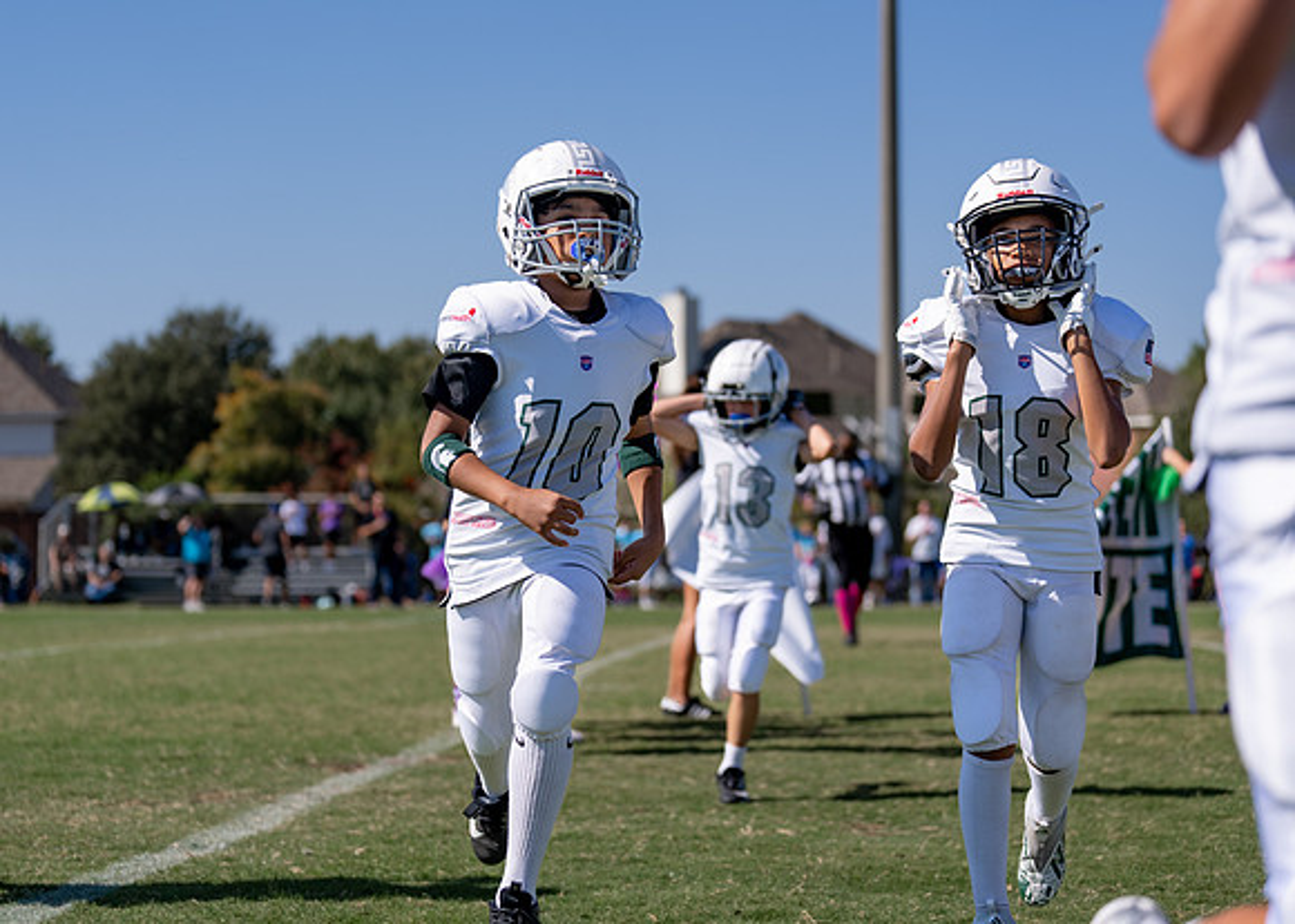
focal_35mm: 77
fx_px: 2826
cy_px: 454
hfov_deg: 25.8
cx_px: 617
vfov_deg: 18.6
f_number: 2.8
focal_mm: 70
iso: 100
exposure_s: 1/2500
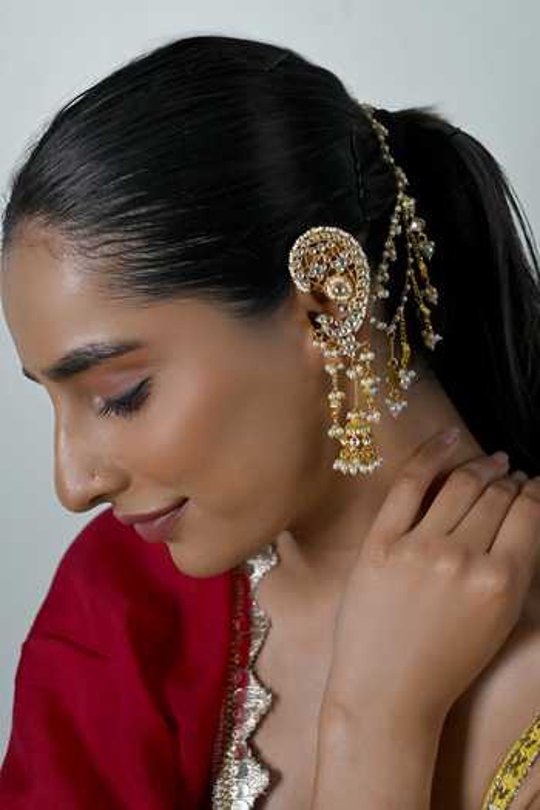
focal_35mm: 50
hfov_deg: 27.0
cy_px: 405
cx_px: 270
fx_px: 1125
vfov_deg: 39.6
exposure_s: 1/125
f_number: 7.1
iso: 500
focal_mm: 50
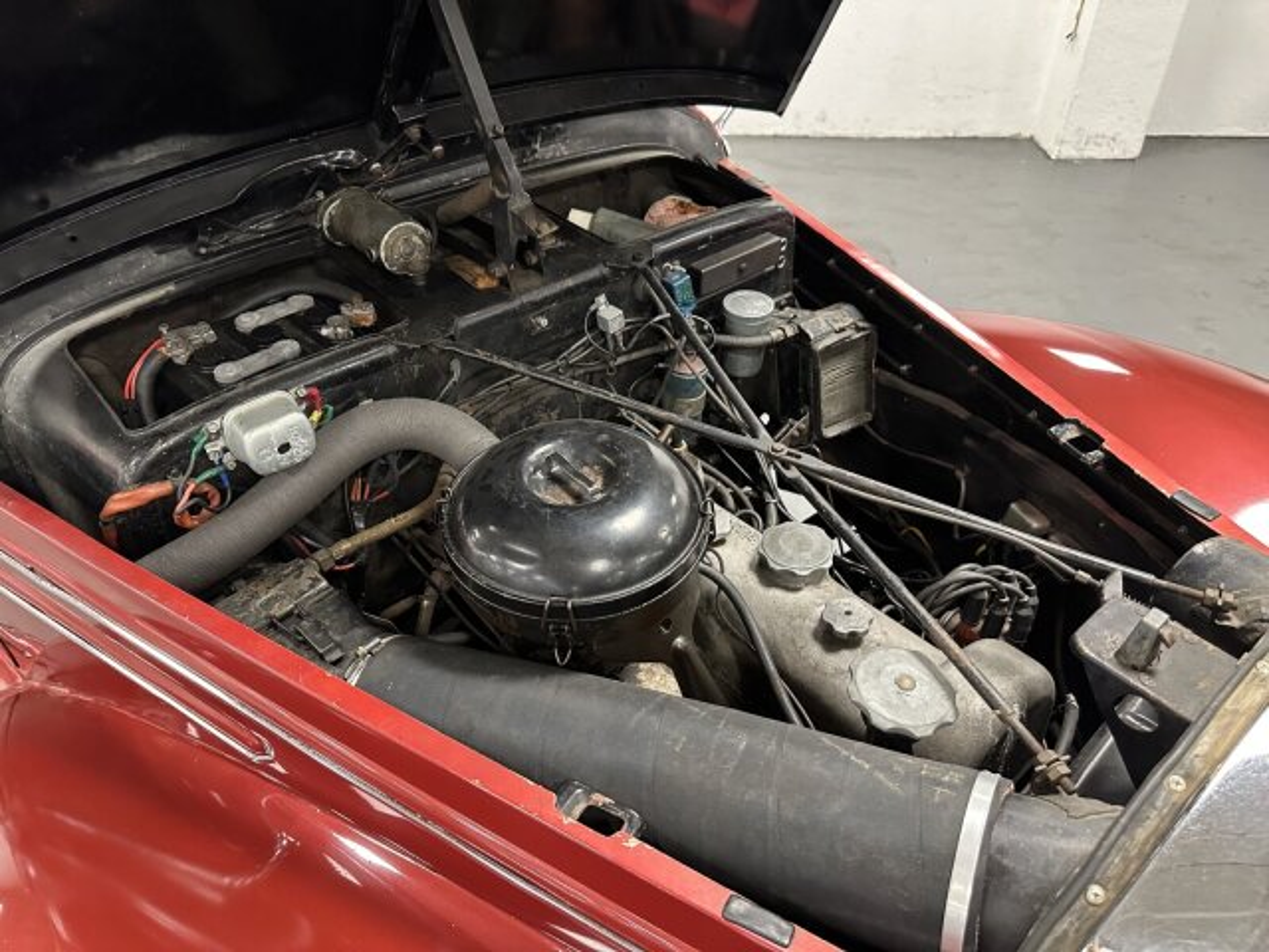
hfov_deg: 71.6
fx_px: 880
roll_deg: +0.3
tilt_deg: -39.6
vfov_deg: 56.8
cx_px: 634
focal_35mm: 24
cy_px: 476
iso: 640
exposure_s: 1/50
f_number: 1.78
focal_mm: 6.86
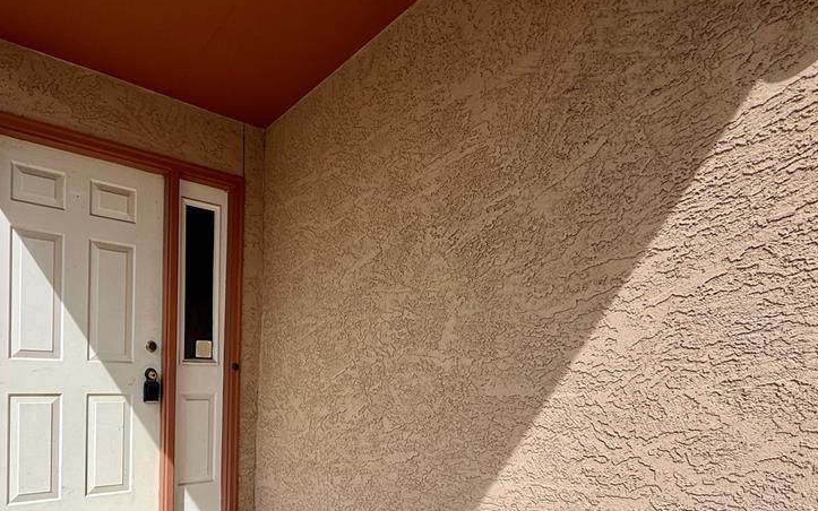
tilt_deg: -1.3
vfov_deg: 54.5
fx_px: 468
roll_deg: -1.3
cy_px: 385
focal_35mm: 21
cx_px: 281
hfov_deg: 79.9
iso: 50
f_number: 2.2
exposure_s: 1/1572
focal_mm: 2.22
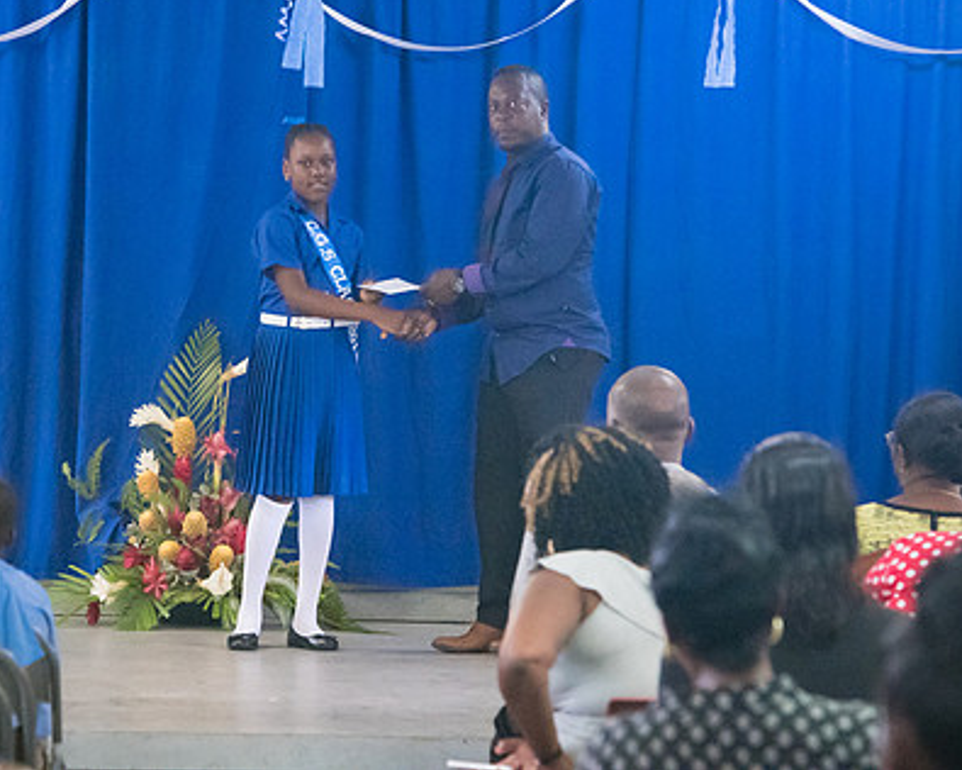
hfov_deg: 9.6
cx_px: 329
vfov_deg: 7.7
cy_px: 301
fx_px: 5694
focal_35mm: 200
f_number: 6.3
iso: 25600
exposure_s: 1/200
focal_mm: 145
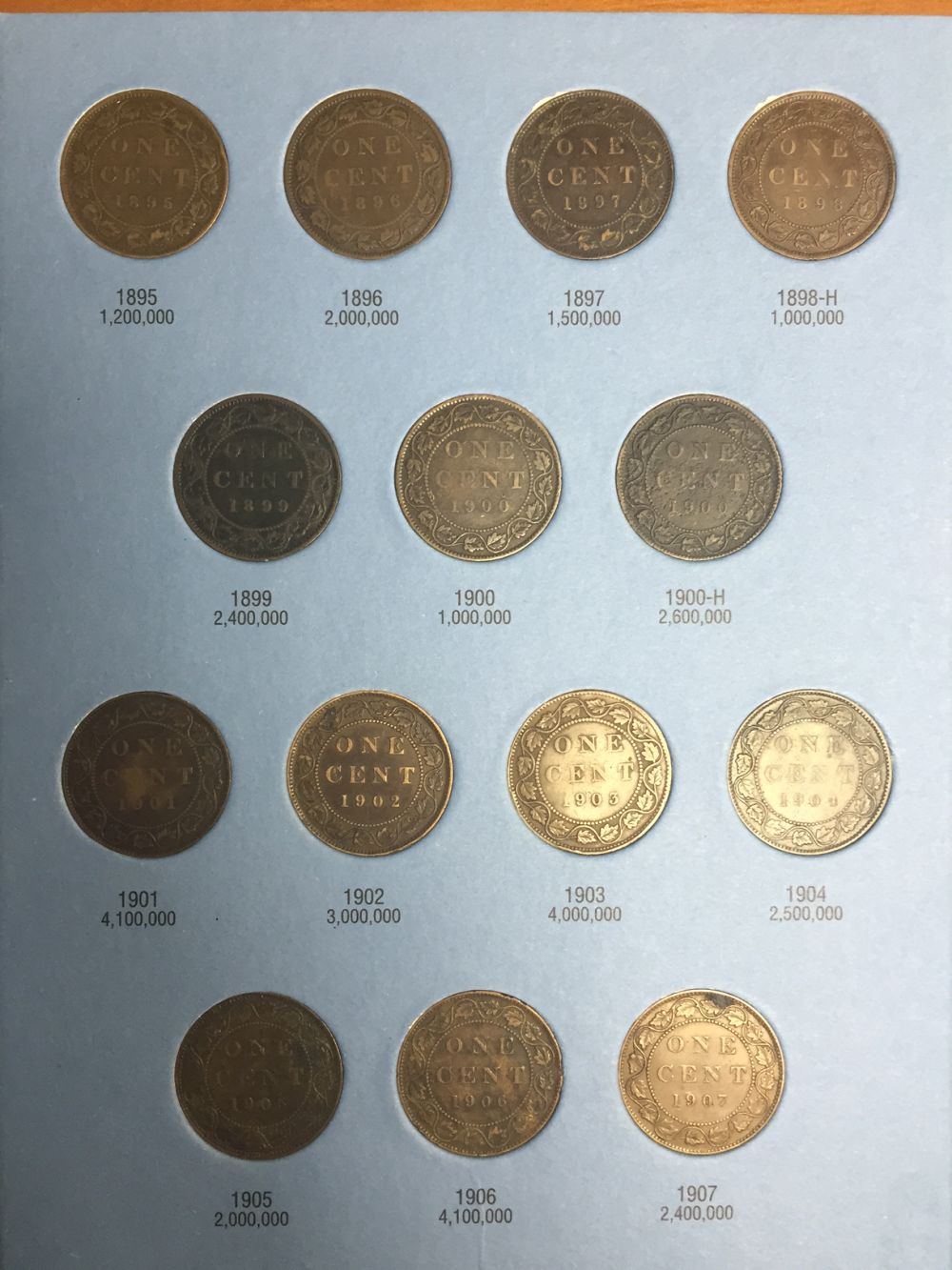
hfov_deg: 48.2
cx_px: 476
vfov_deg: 61.7
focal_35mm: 29
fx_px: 1063
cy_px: 635
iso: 80
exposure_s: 1/30
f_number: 2.2
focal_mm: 4.15
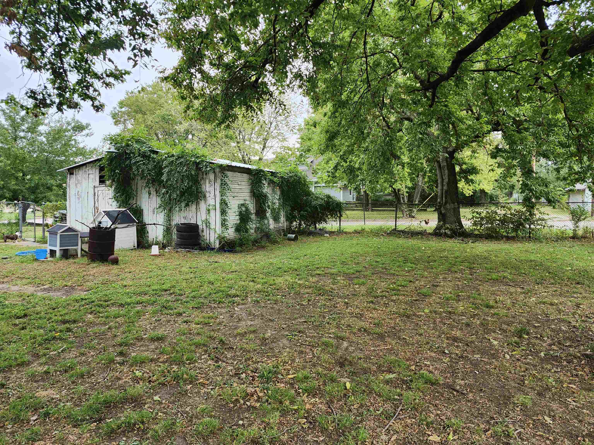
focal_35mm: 23
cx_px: 297
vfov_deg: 58.9
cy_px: 222
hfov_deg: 73.9
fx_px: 395
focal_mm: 5.54
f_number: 1.8
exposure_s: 1/180
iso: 100
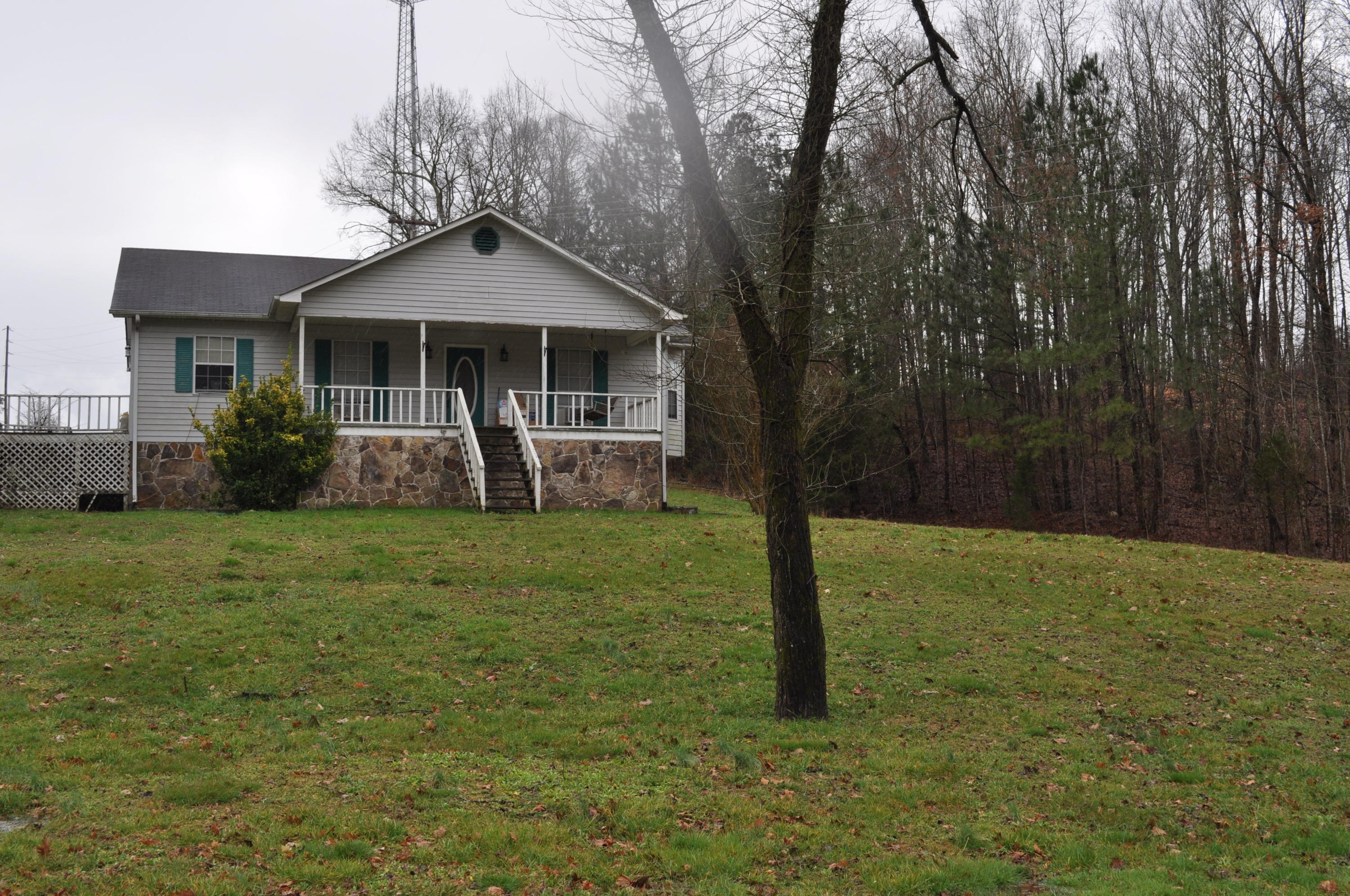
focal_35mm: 39
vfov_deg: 34.1
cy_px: 448
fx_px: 1461
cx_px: 675
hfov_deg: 49.6
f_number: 9
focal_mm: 26
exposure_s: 1/200
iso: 200
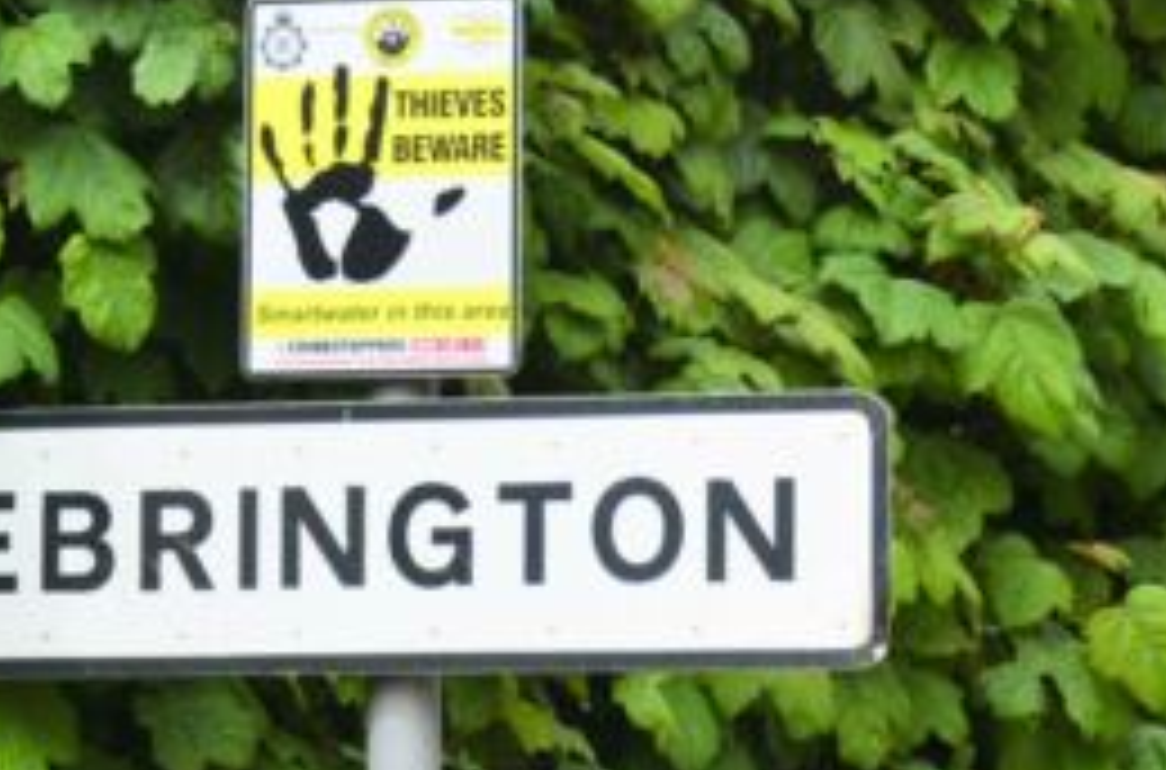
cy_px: 245
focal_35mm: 259
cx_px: 266
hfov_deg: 8.0
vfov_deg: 5.3
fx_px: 8363
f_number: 7.1
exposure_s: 1/250
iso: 200
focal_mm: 70
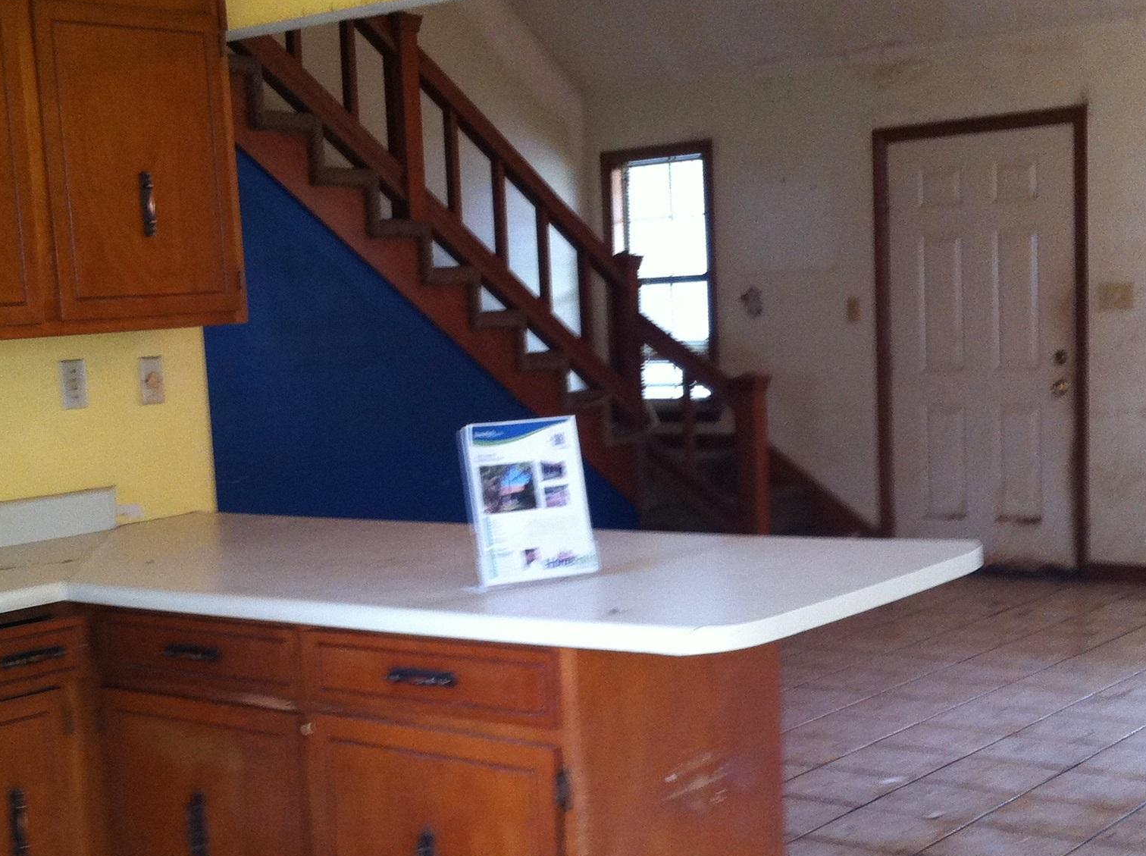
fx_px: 1983
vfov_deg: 24.3
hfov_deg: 32.2
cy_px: 544
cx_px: 496
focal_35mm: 60
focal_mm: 3.85
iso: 160
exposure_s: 1/17
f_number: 2.8
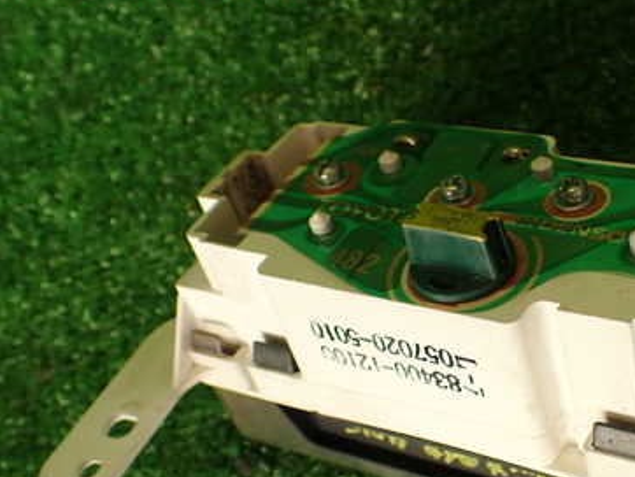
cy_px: 345
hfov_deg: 35.1
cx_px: 496
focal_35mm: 53
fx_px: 973
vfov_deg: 27.3
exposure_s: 1/80
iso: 100
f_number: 2.4
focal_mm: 5.79
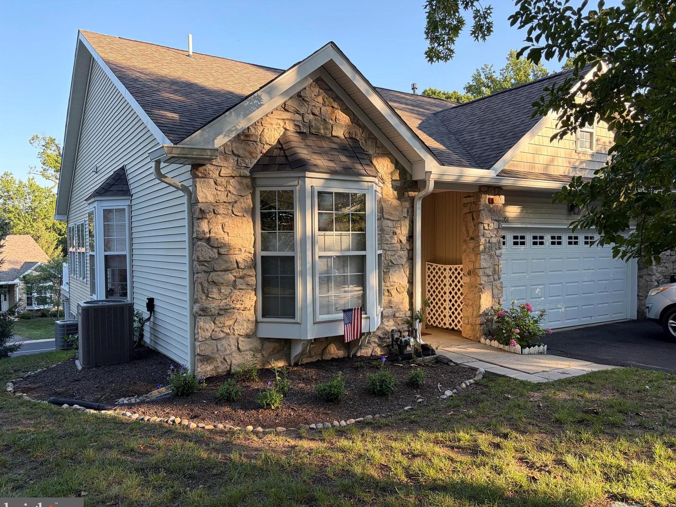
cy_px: 262
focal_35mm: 27
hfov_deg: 65.3
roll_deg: +0.5
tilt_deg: -2.0
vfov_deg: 51.3
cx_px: 349
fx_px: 527
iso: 64
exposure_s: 1/381
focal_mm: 5.96
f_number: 1.6
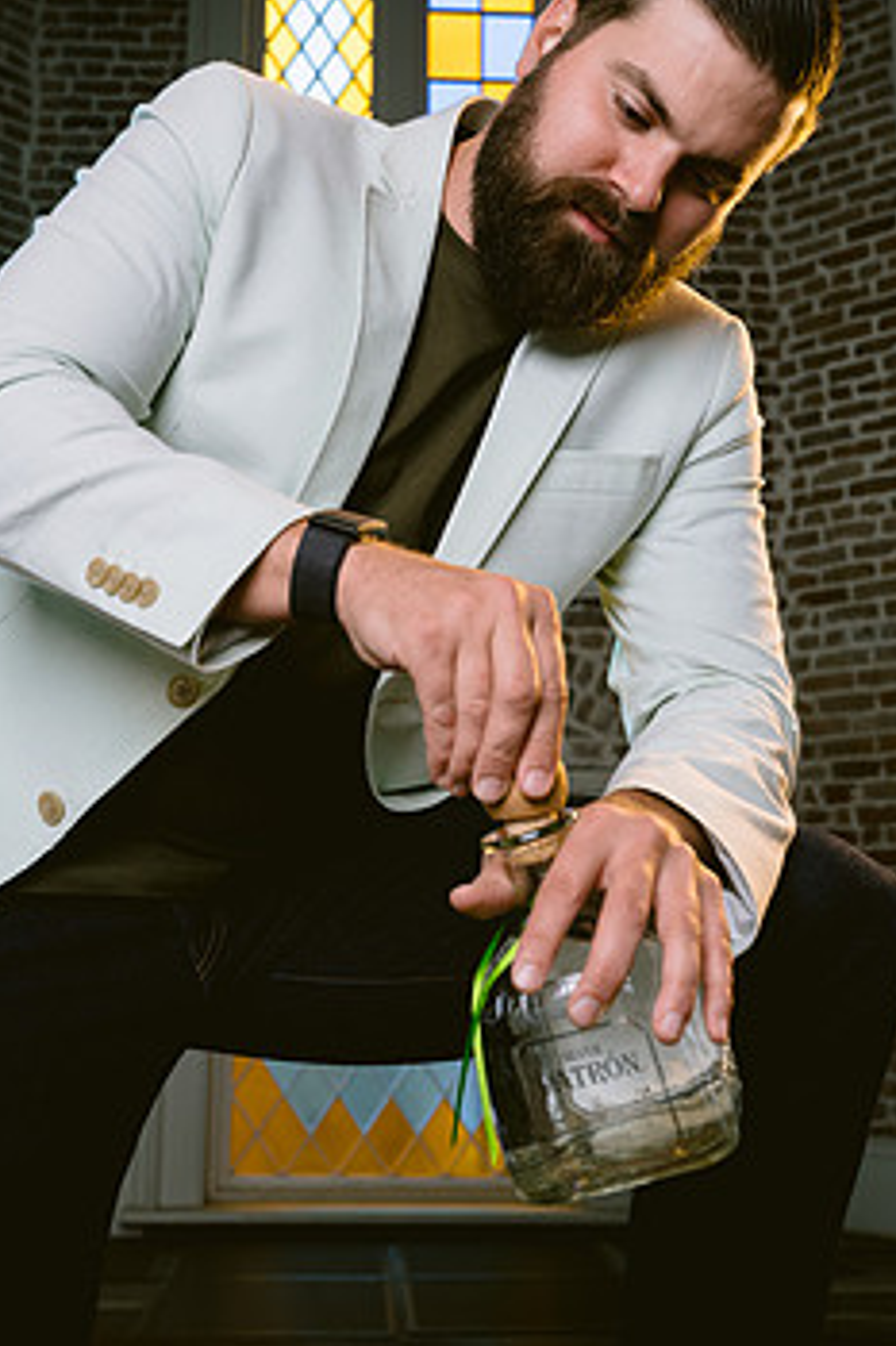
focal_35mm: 45
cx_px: 381
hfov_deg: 29.8
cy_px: 554
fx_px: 1682
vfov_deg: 43.5
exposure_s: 1/125
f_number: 5.6
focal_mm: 35
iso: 200
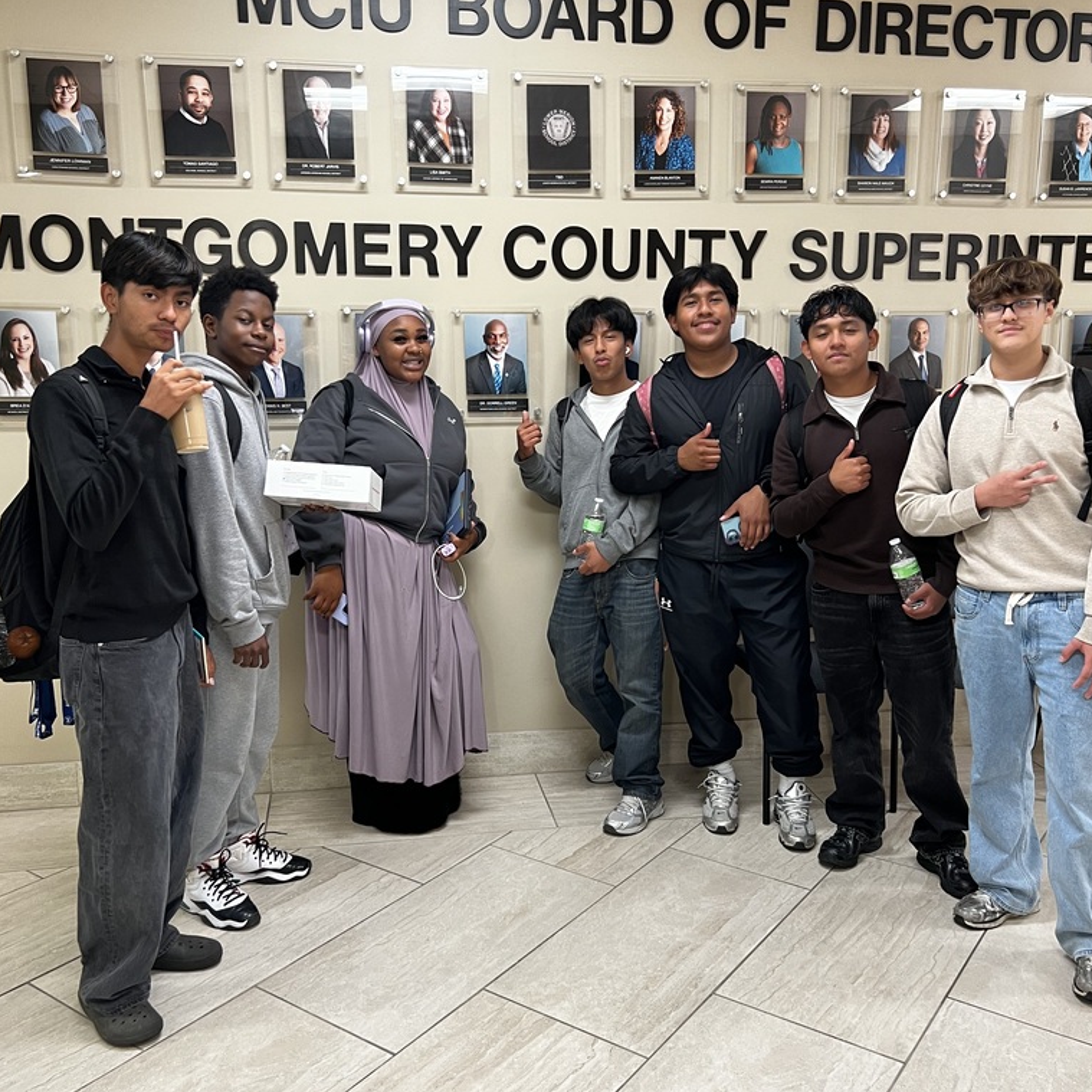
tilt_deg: -8.7
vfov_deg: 52.5
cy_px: 550
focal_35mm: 31
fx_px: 1106
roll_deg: +0.3
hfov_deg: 52.5
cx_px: 550
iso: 125
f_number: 1.5
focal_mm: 5.7
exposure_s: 1/60
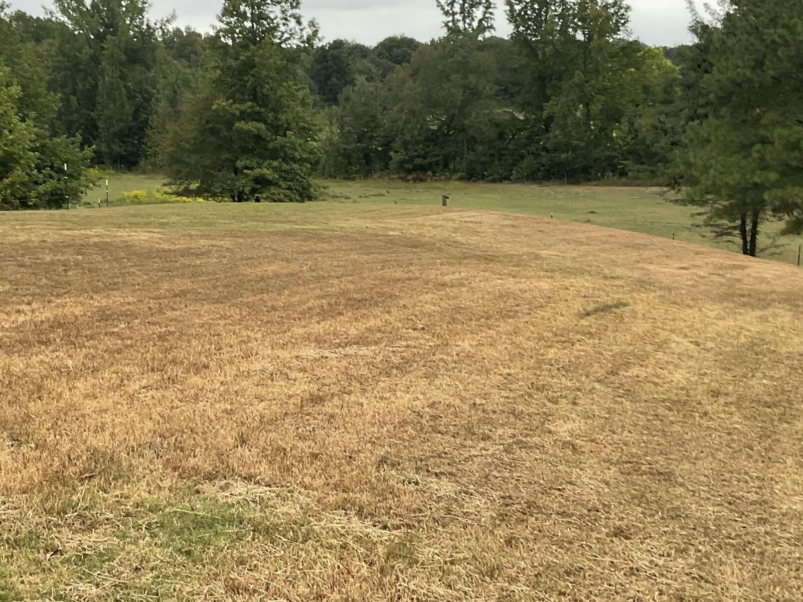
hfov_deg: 35.3
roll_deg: -0.3
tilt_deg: -9.6
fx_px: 1253
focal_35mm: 54
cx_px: 294
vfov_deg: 27.0
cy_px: 280
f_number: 1.8
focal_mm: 3
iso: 16
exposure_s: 1/214
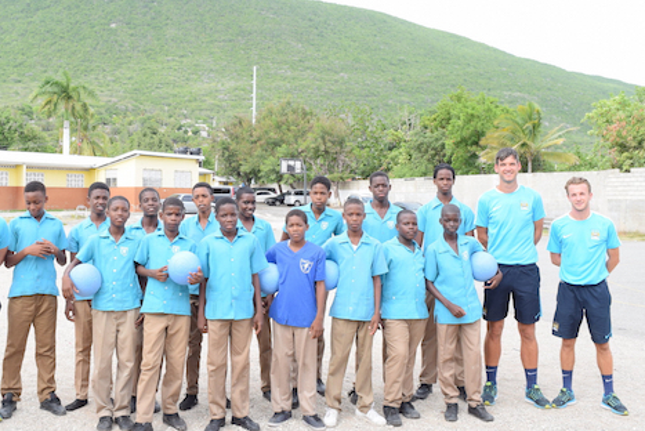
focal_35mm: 37
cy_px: 161
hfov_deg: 51.4
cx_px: 244
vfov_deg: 35.8
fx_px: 663
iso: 400
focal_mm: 18
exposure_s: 1/250
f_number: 8
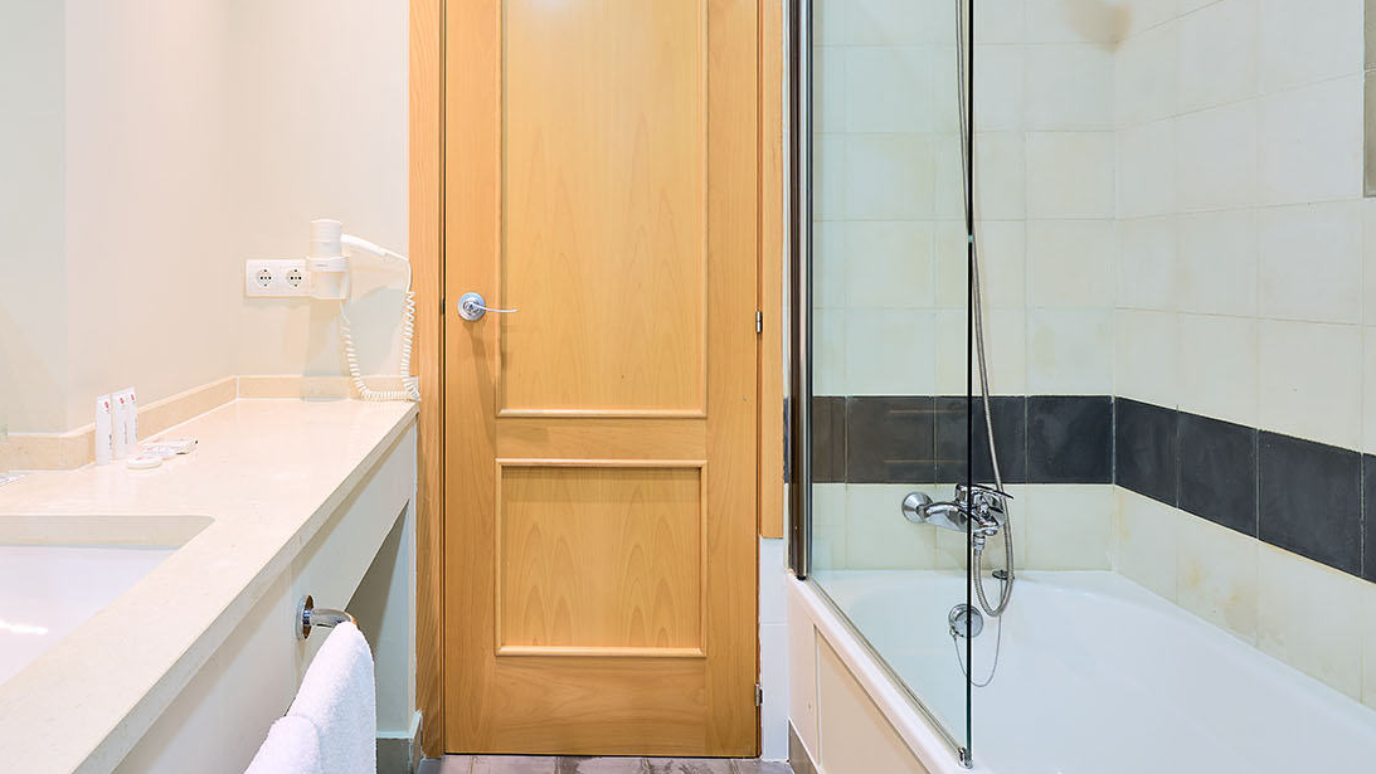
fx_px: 839
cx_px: 519
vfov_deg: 49.0
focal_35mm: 23
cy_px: 288
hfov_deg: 77.3
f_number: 11
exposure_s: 5
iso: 100
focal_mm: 16
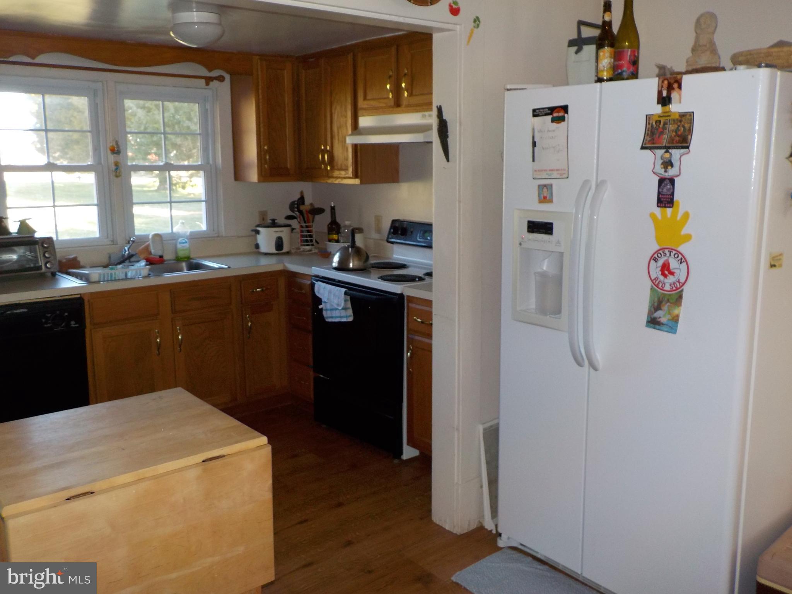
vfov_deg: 46.8
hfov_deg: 60.0
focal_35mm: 30
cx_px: 396
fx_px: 686
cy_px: 297
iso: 200
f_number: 3.3
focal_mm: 4.1
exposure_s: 1/30
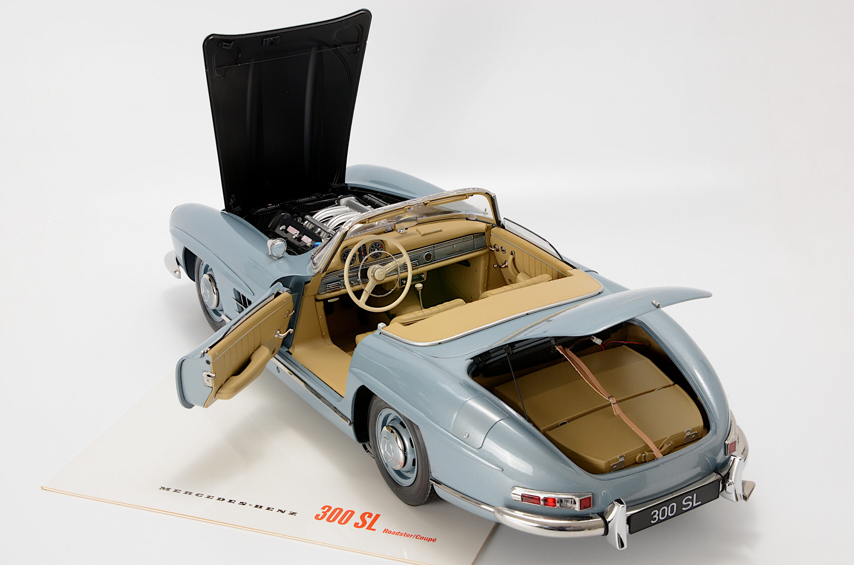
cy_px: 282
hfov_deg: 33.5
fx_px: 1420
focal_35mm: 60
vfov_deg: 22.5
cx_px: 427
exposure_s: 1/15
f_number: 18
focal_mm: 40
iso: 800
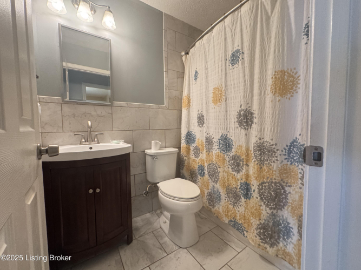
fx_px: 146
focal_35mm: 14
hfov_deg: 102.1
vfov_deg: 85.7
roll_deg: +0.8
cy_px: 135
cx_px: 180
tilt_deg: -3.6
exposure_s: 1/60
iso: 500
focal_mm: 2.22
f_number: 2.2
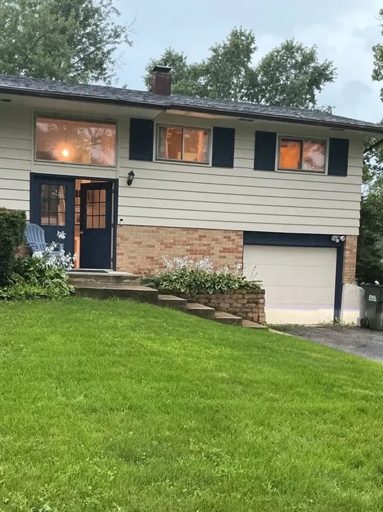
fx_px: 590
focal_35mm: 40
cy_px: 297
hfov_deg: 35.8
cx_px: 153
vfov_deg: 46.6
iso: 200
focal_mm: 3
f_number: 1.8
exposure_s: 1/60
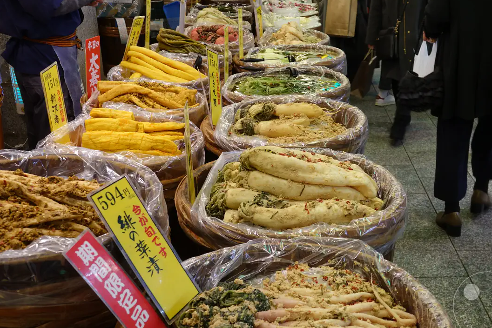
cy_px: 157
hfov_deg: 46.4
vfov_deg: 31.9
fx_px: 574
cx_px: 248
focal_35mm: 42
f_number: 3.2
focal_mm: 13.7
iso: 200
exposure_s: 1/40
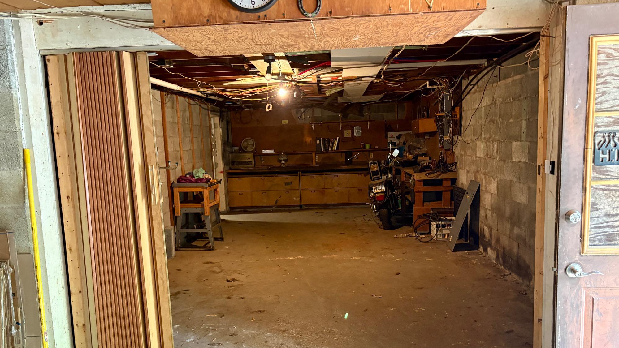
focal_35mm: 29
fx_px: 476
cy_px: 207
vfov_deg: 40.0
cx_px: 313
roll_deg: +1.6
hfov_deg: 66.1
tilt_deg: -6.8
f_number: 1.6
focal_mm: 5.96
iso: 500
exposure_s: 1/40
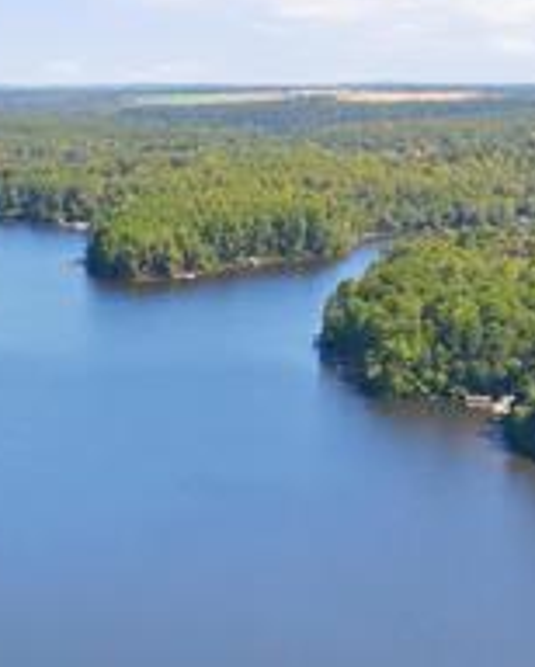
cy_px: 750
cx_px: 3
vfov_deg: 22.9
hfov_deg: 19.2
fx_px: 1541
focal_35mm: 78
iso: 100
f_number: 2.8
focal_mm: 4.5
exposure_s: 1/320
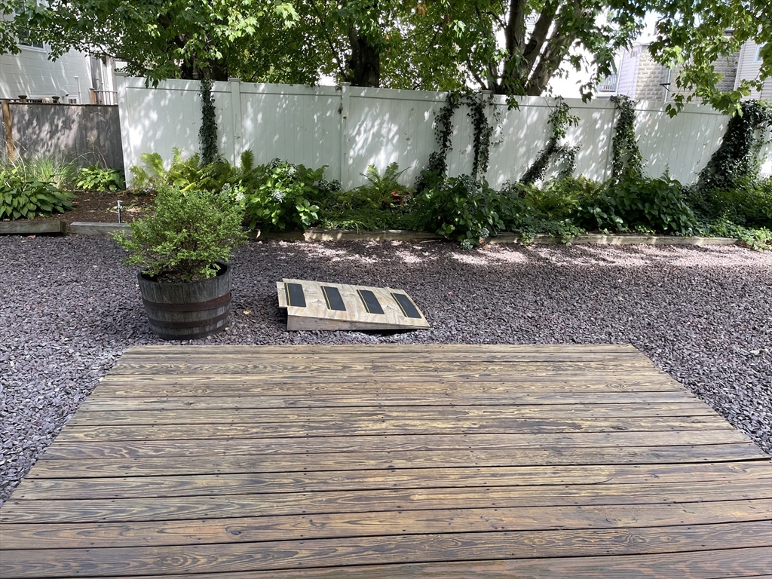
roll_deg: -2.3
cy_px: 290
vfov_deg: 53.1
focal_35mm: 26
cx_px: 386
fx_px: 580
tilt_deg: -17.0
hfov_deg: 67.3
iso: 32
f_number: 1.6
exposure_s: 1/202
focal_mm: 5.1
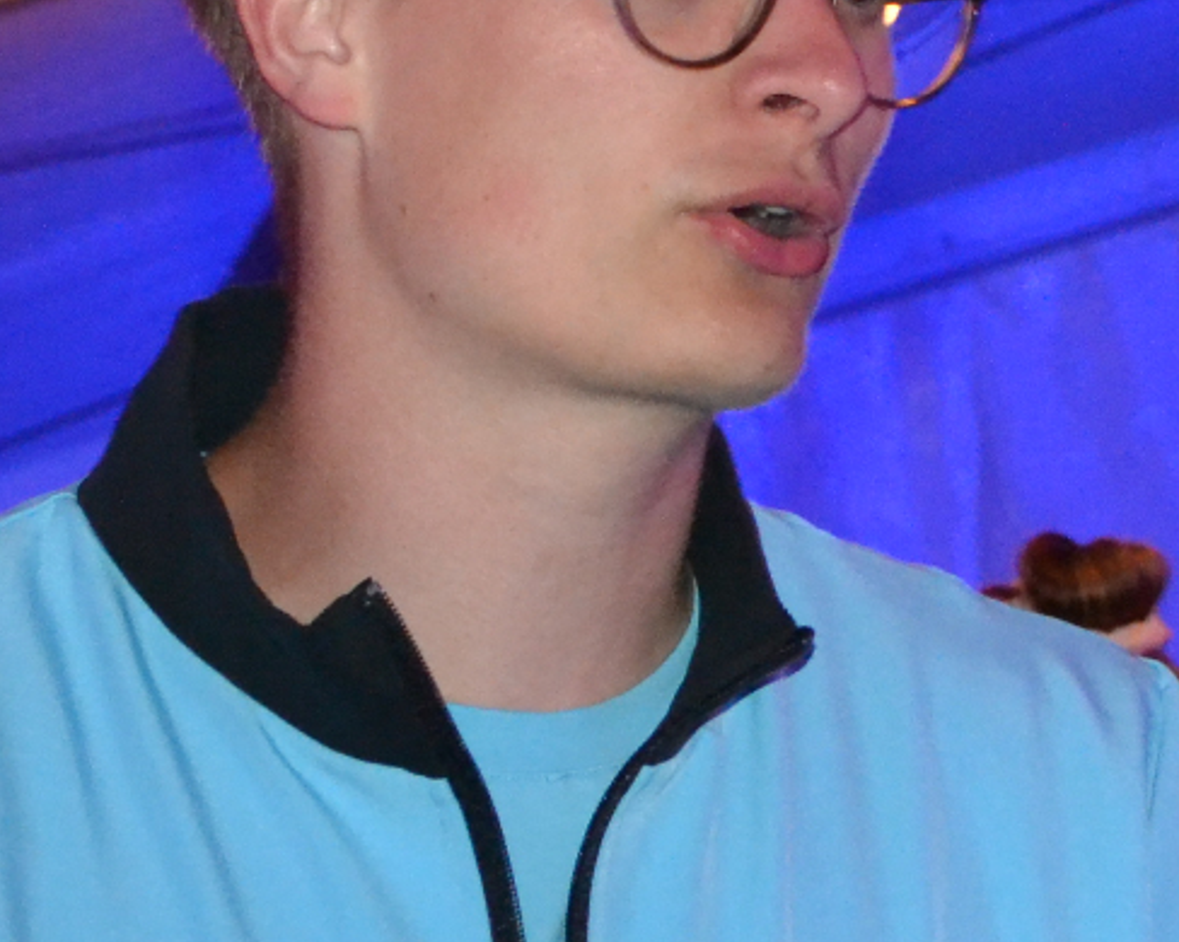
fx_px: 7011
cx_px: 783
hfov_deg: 9.6
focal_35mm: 201
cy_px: 518
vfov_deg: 7.7
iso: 3200
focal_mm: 34
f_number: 5
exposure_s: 1/60
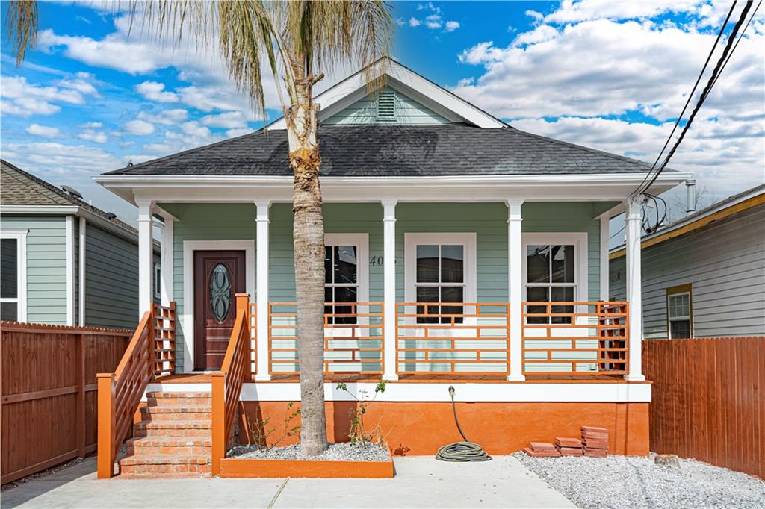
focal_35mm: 35
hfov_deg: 54.4
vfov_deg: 37.8
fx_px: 743
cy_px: 254
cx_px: 382
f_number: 8
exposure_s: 1/5000
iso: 50
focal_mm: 35
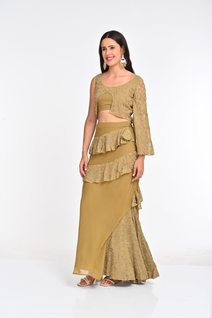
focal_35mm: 51
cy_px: 159
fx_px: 451
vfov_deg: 38.9
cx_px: 106
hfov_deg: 26.5
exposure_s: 1/160
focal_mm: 51
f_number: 8
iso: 320
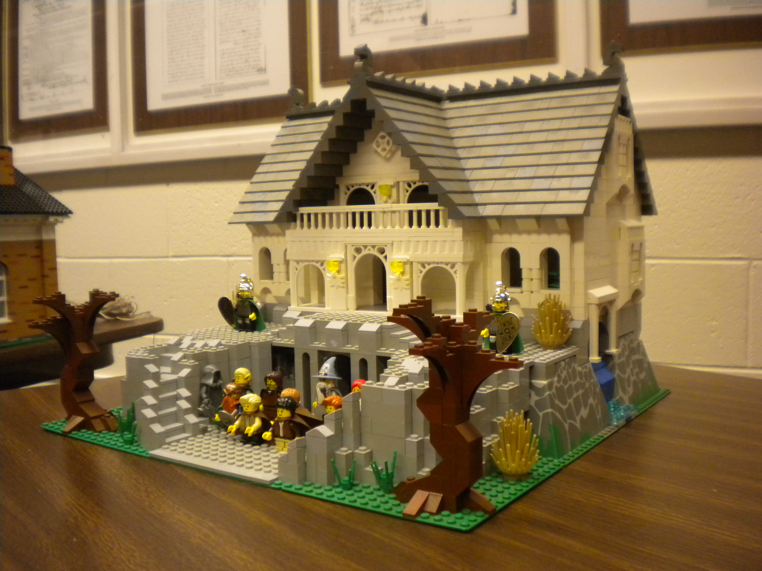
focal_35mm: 35
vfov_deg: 40.7
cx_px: 381
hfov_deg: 52.6
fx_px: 770
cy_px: 286
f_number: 3.1
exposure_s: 1/41
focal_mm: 6.3
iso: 400
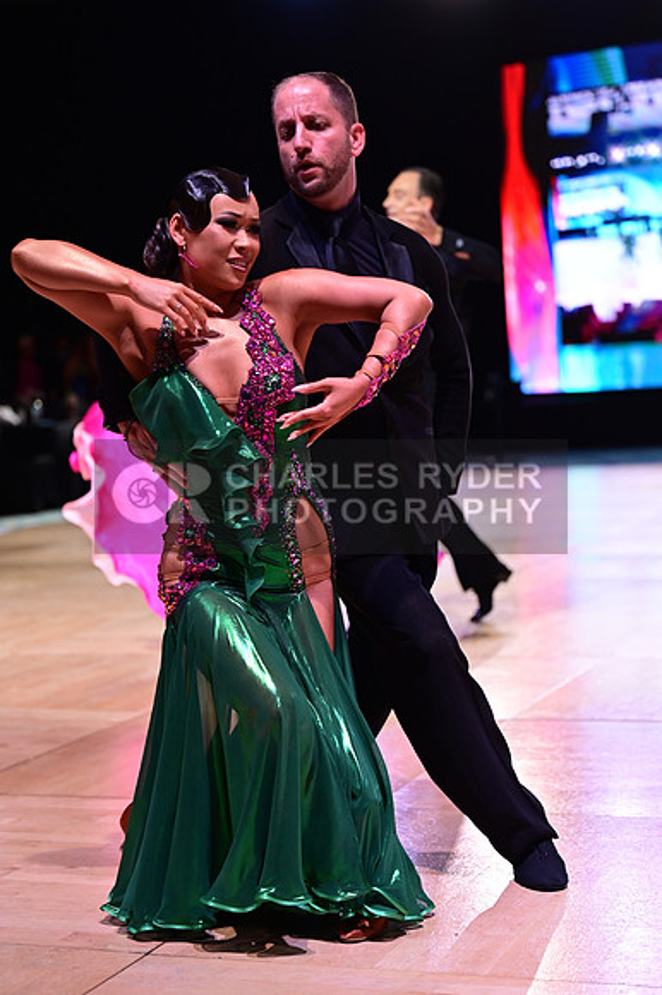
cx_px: 331
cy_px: 498
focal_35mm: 70
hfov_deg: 19.4
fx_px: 1933
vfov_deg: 28.9
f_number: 2.8
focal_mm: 70
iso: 1600
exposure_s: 1/500
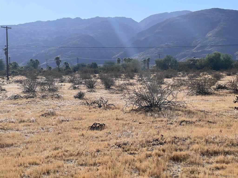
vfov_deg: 19.1
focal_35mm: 77
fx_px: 529
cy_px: 89
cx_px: 119
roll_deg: +0.1
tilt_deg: -1.1
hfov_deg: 25.3
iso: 32
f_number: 2.8
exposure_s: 1/1033
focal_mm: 9
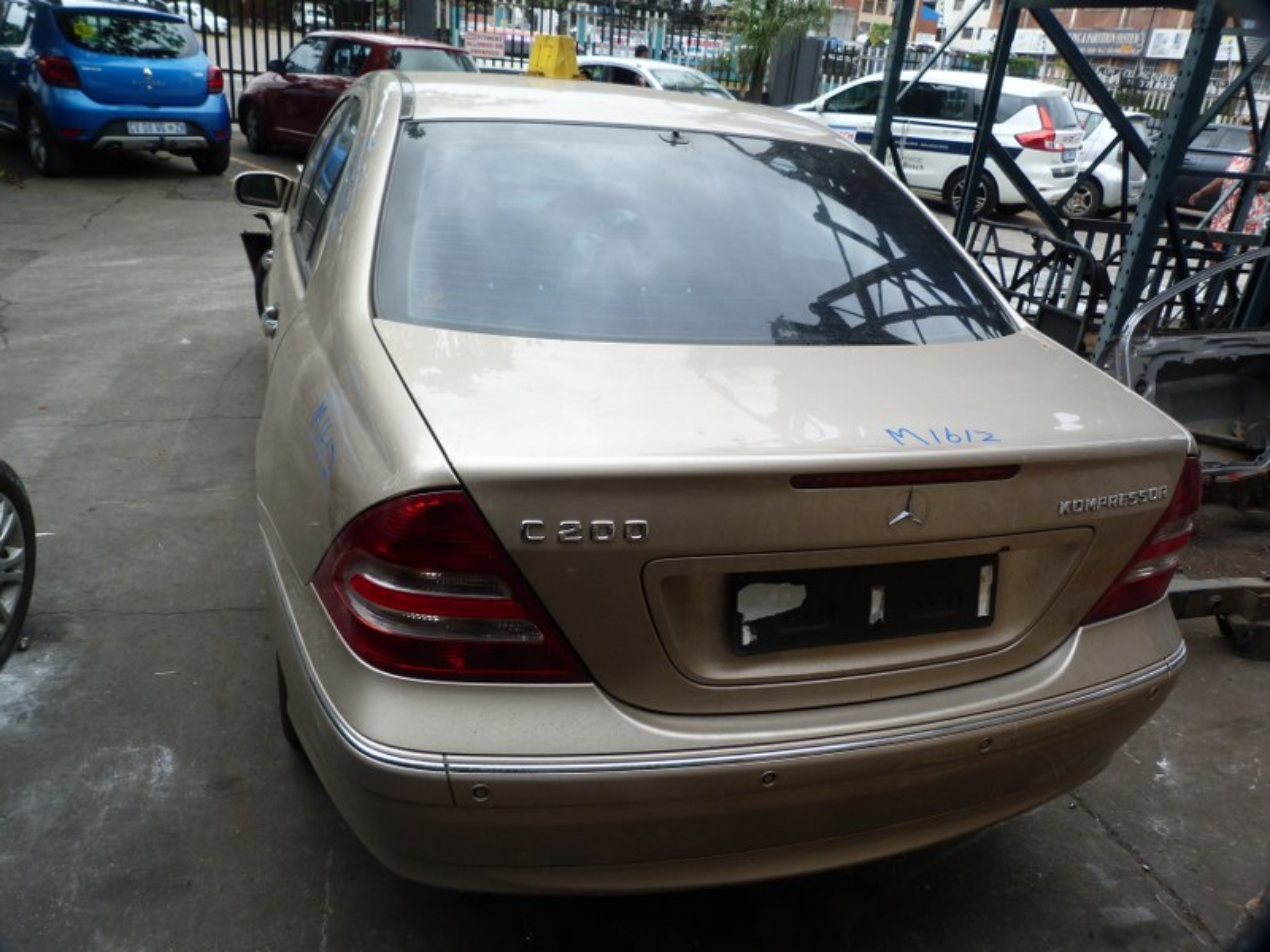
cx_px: 635
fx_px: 917
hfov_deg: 69.4
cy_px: 476
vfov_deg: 54.9
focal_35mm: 25
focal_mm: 4.5
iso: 80
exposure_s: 1/250
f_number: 4
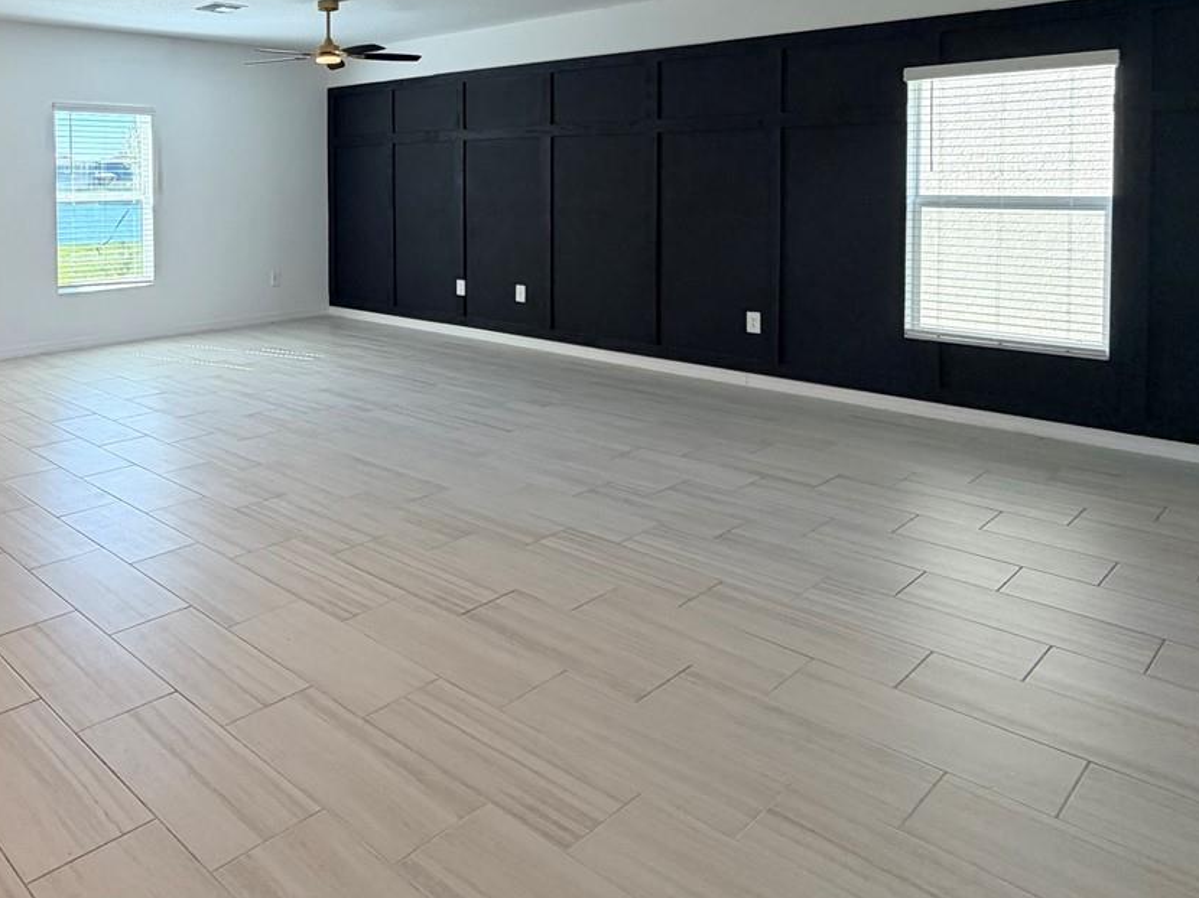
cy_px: 206
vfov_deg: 49.0
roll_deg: +0.9
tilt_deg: -1.2
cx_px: 283
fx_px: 935
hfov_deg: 61.3
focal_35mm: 27
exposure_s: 1/120
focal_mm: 2.22
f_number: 2.2
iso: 125
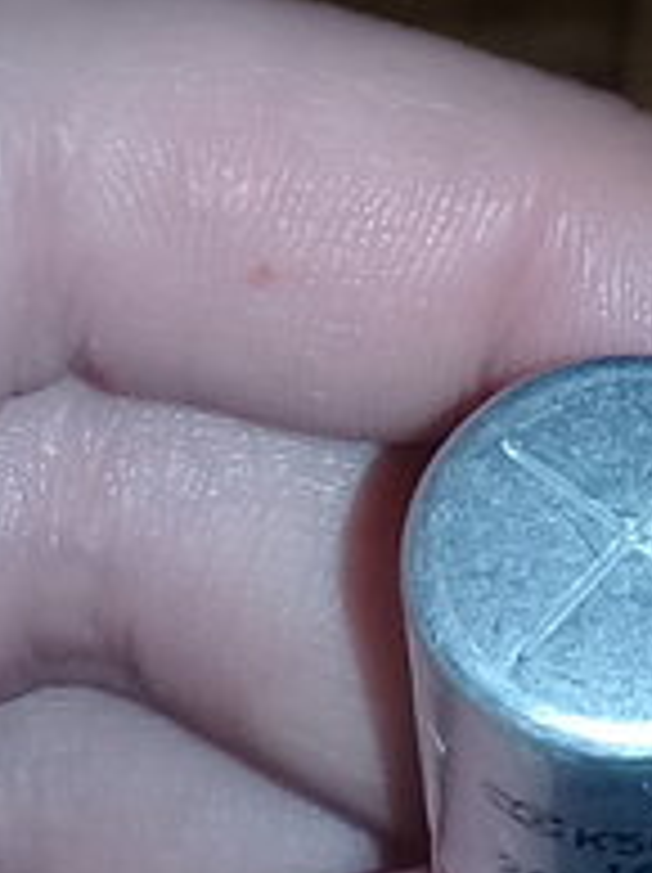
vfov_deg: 12.0
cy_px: 284
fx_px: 4128
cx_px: 895
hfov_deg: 8.9
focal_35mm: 164
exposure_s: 1/100
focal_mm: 3.3
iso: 64
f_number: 2.2
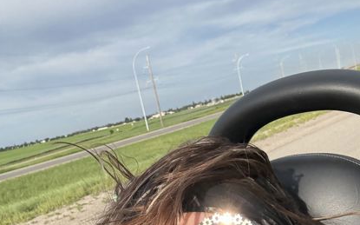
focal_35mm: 45
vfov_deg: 27.4
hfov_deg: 44.4
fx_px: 441
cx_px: 170
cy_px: 210
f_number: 1.9
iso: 25
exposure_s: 1/782
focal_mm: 2.69
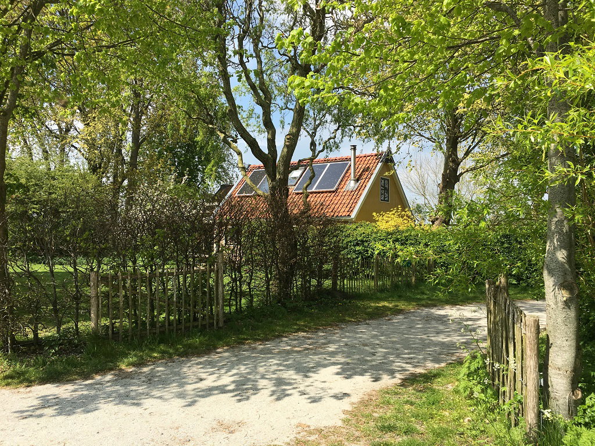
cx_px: 298
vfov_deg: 48.2
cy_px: 223
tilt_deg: +0.7
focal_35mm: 29
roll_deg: +0.6
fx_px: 498
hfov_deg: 61.7
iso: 25
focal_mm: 4.15
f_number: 2.2
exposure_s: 1/974
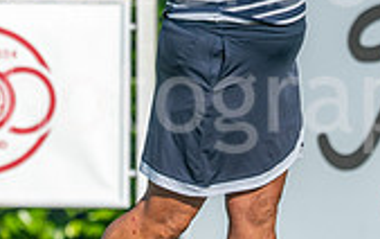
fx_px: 12772
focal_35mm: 1232
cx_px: 264
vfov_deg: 1.1
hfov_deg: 1.7
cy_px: -2
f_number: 5
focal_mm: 300
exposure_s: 1/2000
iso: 200
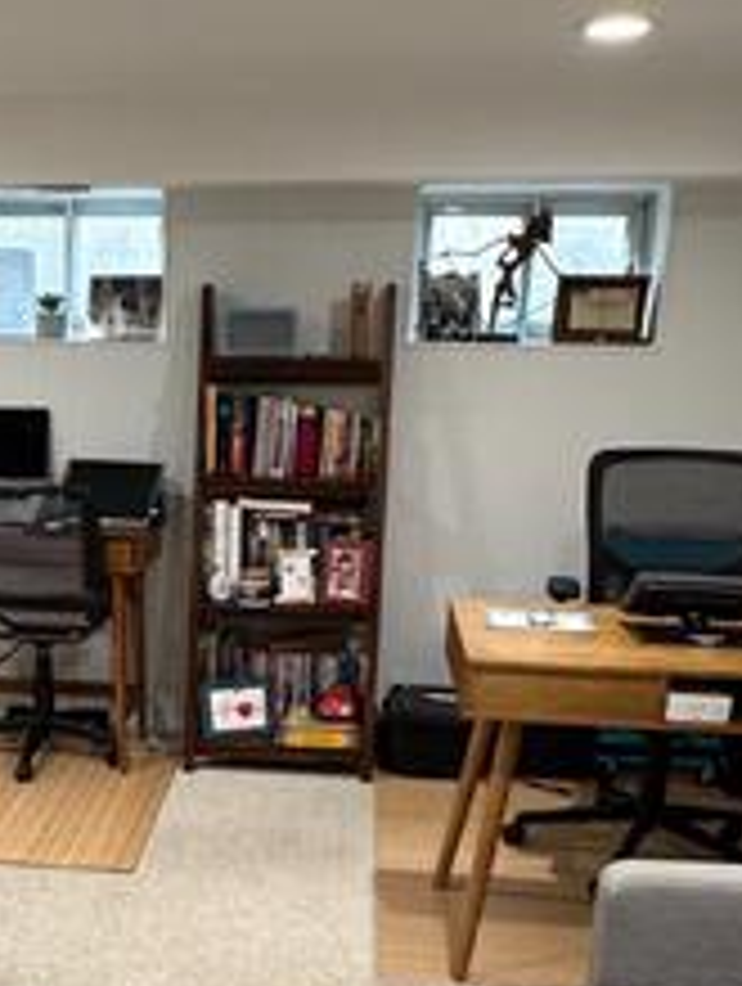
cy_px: 756
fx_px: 1396
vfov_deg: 37.7
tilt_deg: -18.0
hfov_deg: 29.0
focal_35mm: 49
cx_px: 126
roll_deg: -1.1
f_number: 2.2
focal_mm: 2.22
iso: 200
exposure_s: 1/60
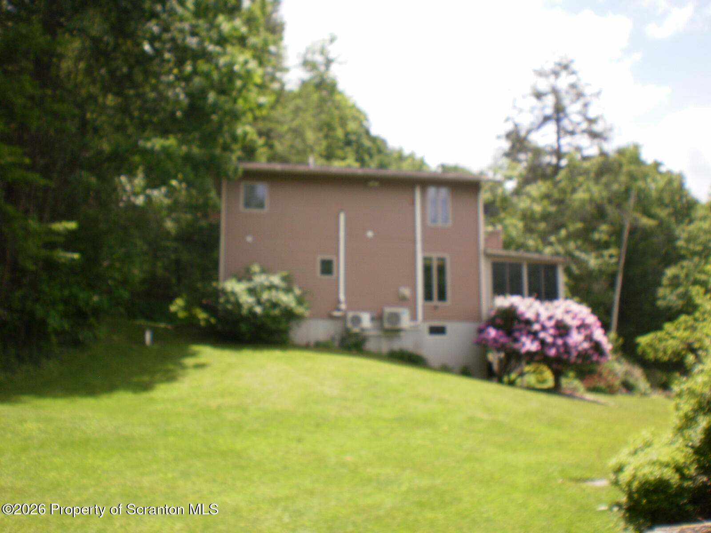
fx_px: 739
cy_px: 266
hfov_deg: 51.4
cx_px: 356
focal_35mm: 36
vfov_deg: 39.7
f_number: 4.6
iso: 100
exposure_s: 1/250
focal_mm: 6.3
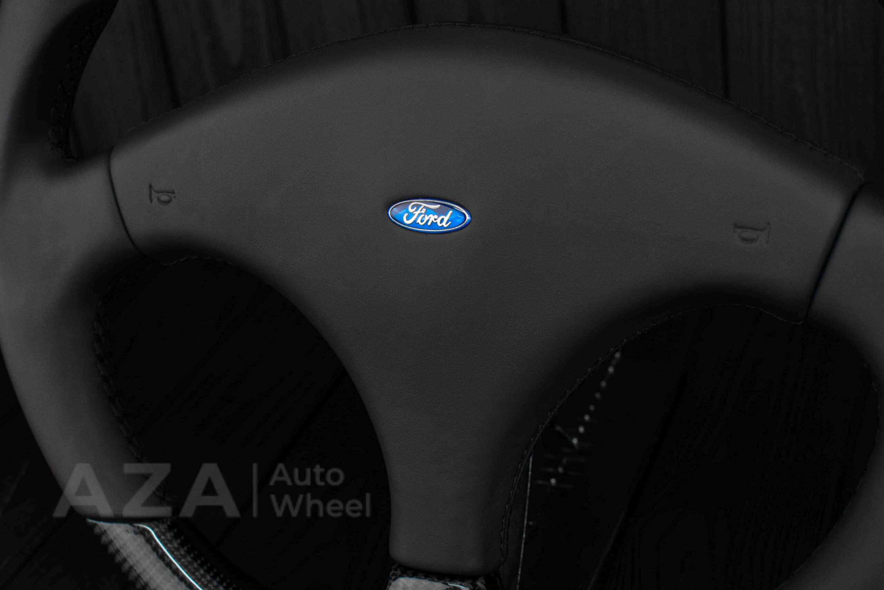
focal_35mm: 52
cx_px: 442
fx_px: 1289
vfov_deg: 25.8
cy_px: 295
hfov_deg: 37.8
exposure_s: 1/125
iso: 500
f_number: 6.3
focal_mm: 35
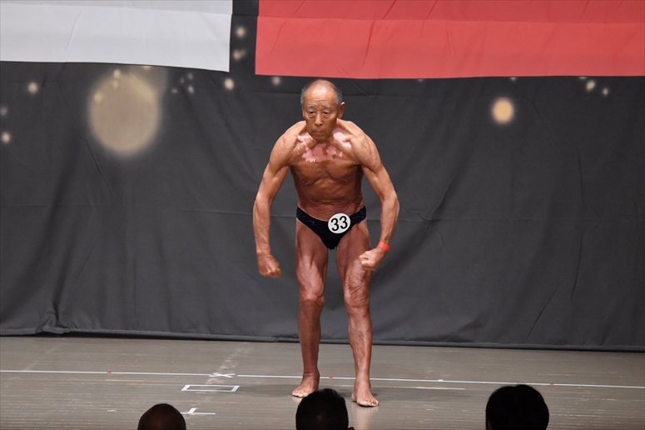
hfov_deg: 9.2
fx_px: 4029
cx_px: 322
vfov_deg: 6.1
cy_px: 215
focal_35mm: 225
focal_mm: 150
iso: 6400
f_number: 5.6
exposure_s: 1/400
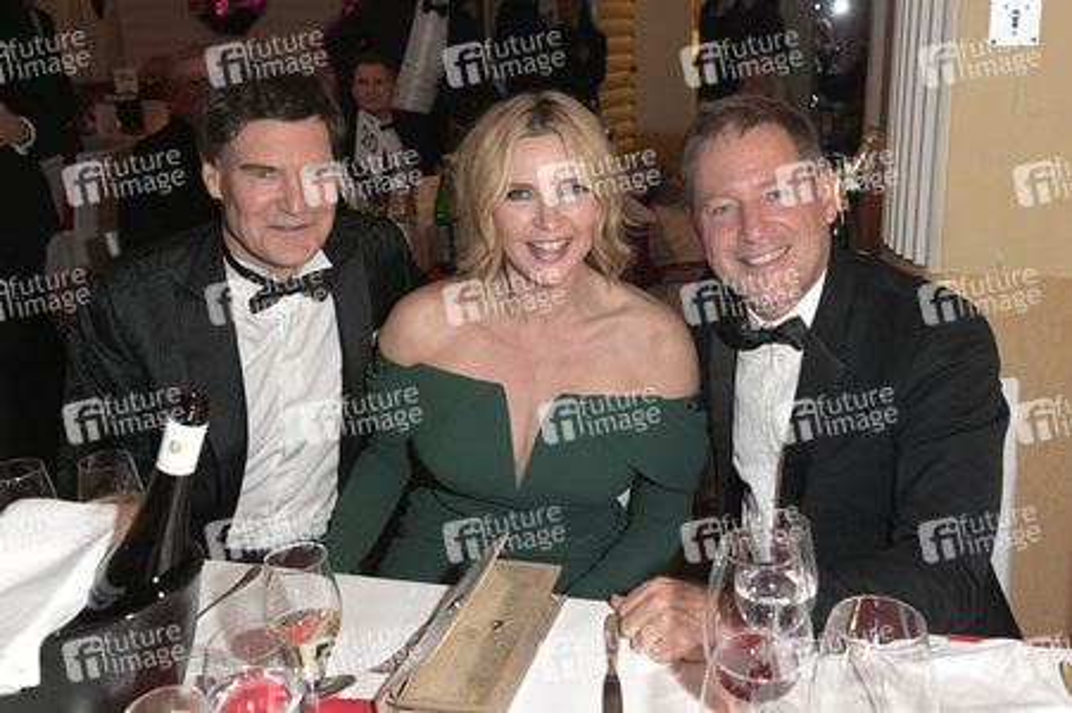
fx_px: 922
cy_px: 356
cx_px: 536
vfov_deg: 42.3
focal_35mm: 31
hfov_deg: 60.3
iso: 3200
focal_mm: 31
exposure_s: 1/125
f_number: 5.6
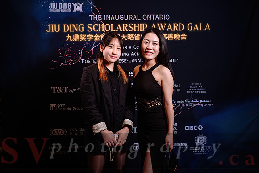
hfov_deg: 58.9
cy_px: 90
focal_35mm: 32
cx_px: 141
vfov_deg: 41.4
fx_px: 229
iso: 400
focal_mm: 29
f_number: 3.5
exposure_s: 1/100
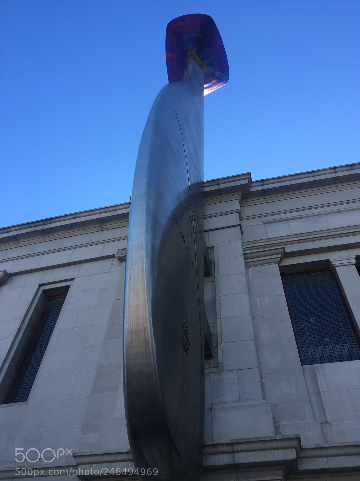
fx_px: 416
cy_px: 247
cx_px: 182
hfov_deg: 46.8
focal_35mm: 30
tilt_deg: +52.8
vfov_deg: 60.0
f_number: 2.2
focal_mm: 4.15
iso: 25
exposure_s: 1/530
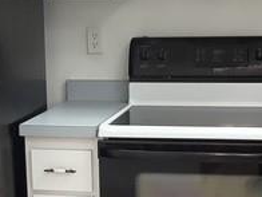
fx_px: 764
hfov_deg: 19.4
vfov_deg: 14.5
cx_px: 119
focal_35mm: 101
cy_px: 166
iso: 100
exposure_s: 1/60
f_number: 2.4
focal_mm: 3.3
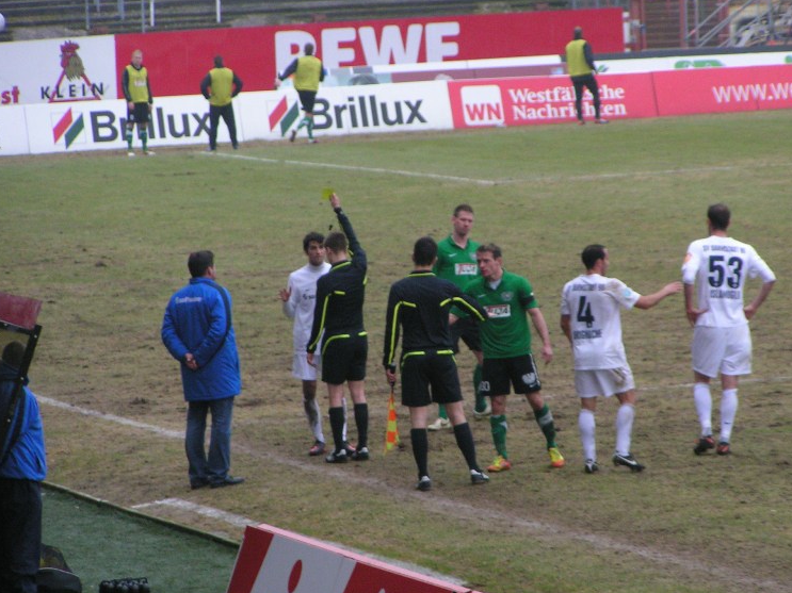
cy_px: 292
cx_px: 421
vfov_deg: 5.6
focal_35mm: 266
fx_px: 6085
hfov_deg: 7.4
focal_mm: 37.8
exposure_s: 1/200
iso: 200
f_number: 3.5
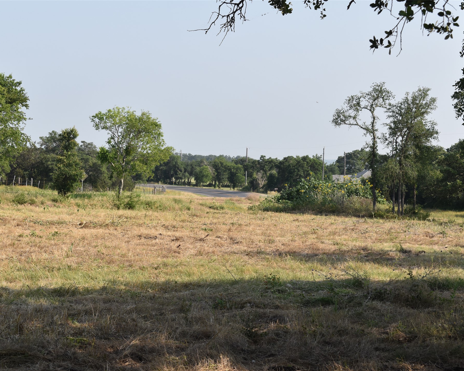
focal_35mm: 94
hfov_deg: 20.5
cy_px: 187
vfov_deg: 16.4
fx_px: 1285
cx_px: 228
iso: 200
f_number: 9.5
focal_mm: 55
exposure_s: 1/350
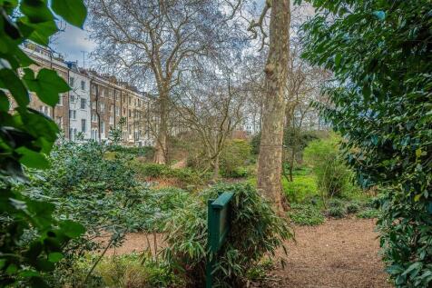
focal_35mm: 24
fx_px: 288
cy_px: 144
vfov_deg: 53.1
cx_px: 216
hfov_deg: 73.8
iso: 400
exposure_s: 1/160
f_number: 8
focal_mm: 24
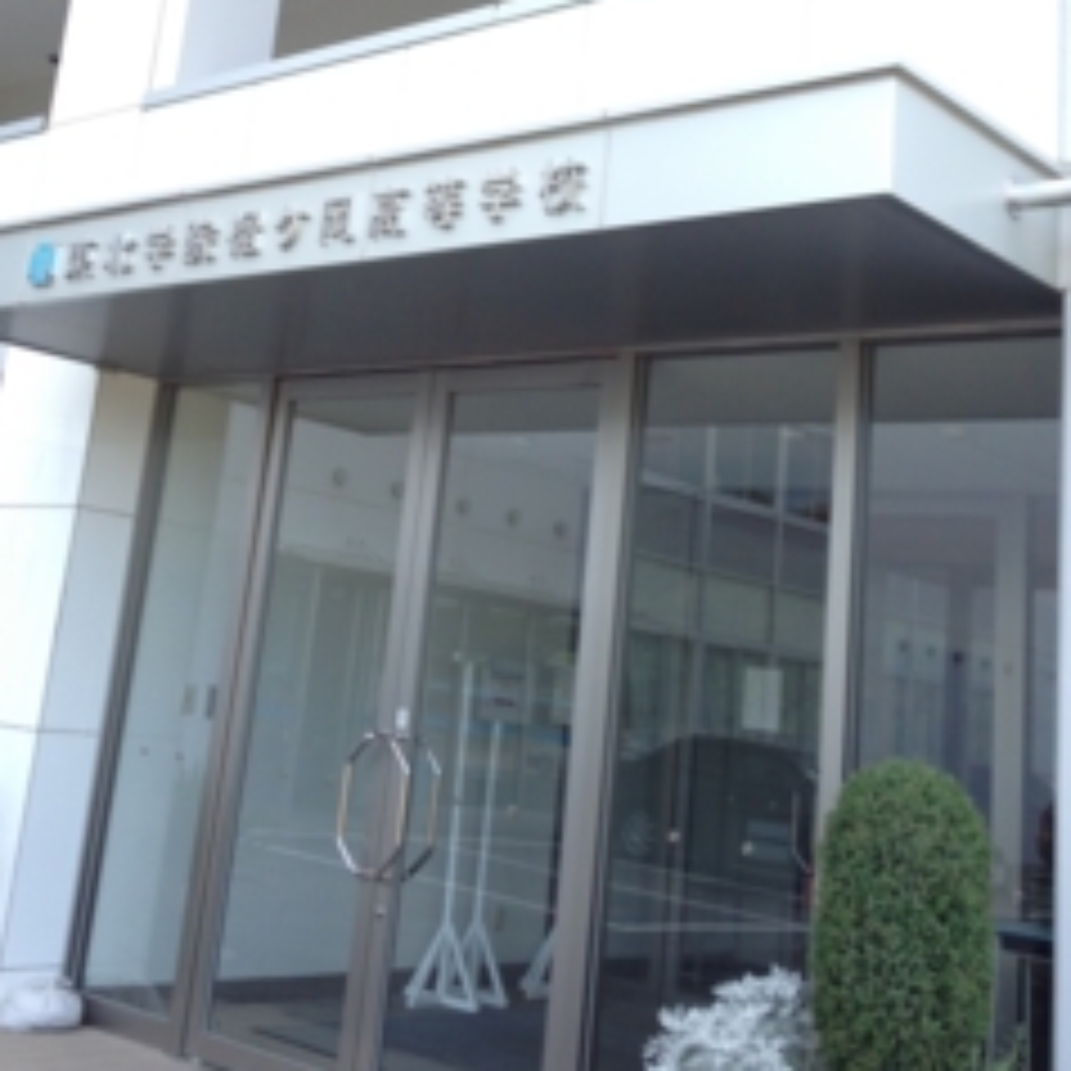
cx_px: 500
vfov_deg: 32.1
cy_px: 248
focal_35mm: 52
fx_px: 1820
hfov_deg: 32.8
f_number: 2.4
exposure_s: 1/186
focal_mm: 4.28
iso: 50
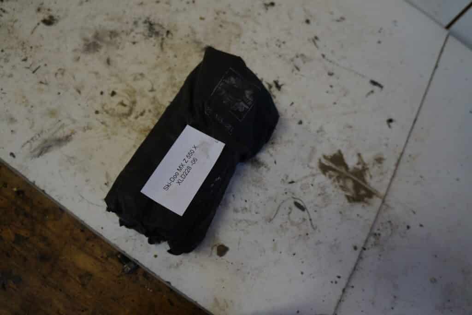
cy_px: 158
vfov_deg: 47.9
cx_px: 236
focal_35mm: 27
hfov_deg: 67.4
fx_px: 354
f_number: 3.5
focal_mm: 18
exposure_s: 1/60
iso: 400
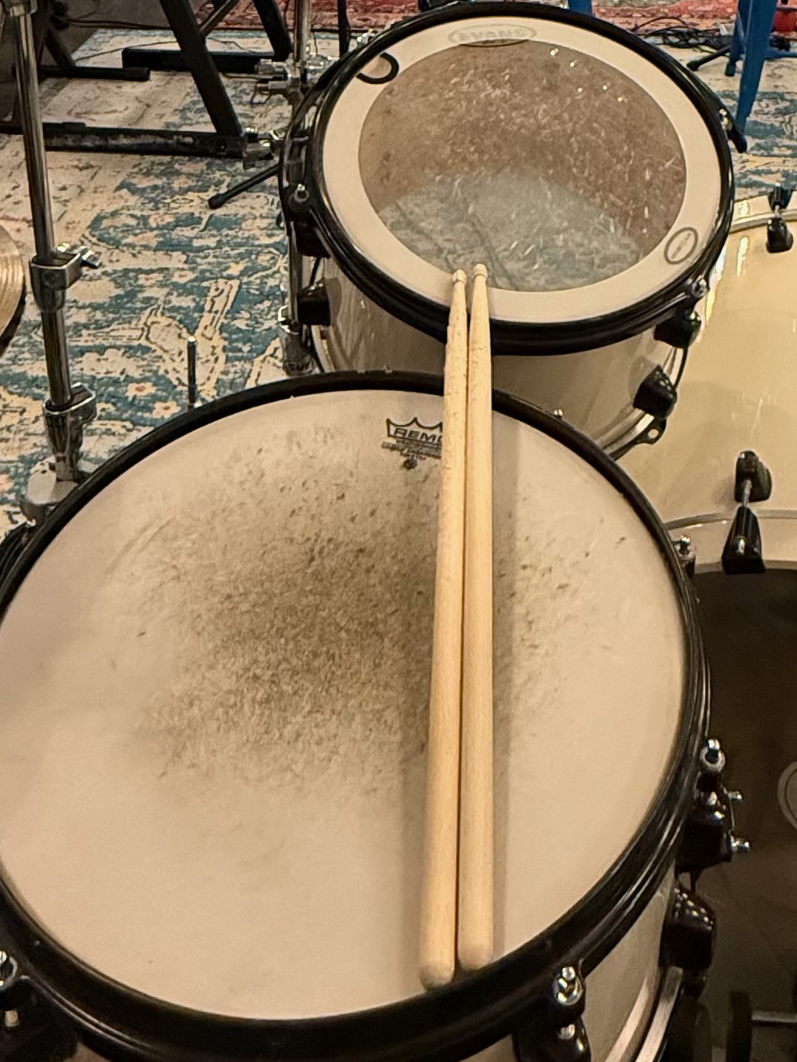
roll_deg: -0.8
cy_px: -62
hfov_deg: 34.9
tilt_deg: -14.4
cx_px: 506
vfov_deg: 38.9
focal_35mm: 41
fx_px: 1258
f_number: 2.2
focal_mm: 2.22
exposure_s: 1/60
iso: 800
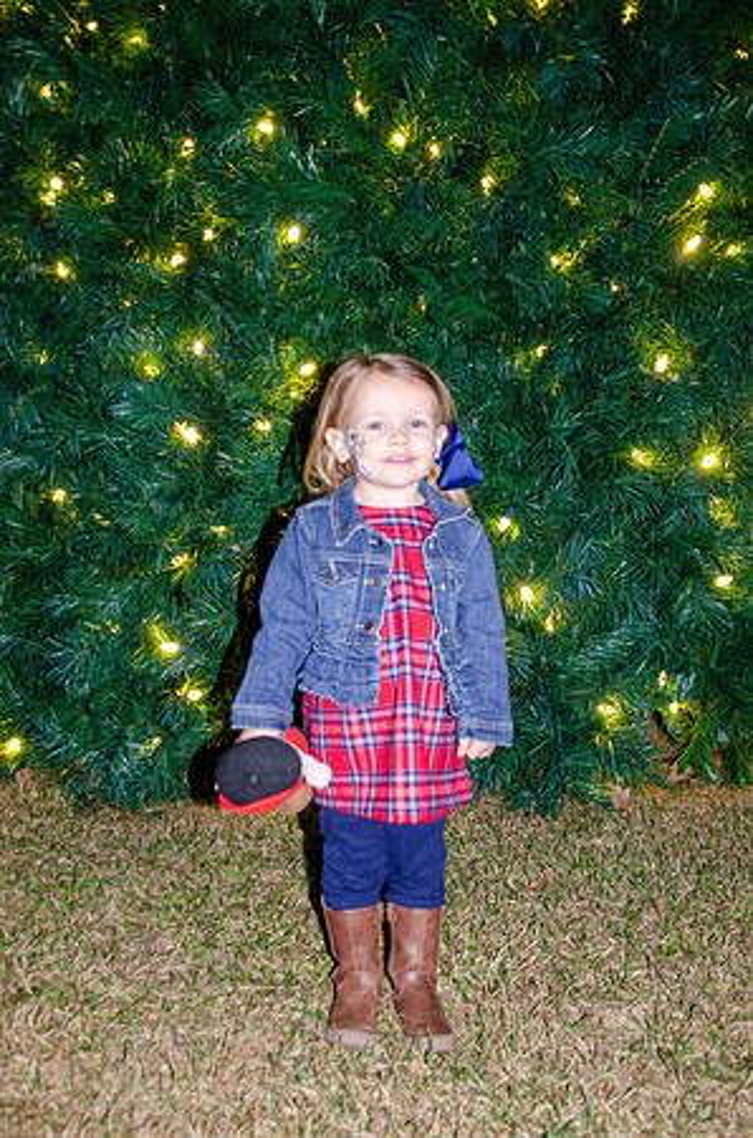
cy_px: 569
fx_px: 1040
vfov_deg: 57.3
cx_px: 376
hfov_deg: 39.8
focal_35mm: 33
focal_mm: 22
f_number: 4
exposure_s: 1/60
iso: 400
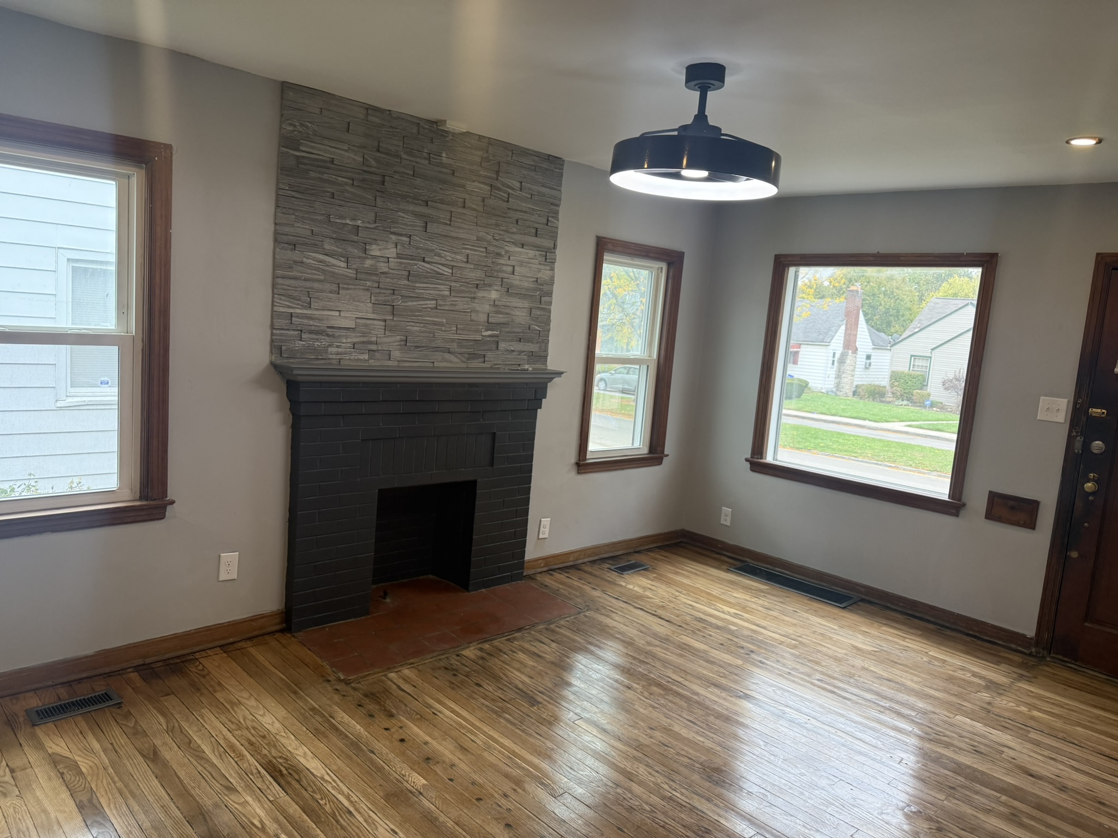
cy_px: 419
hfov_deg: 71.6
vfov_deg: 56.8
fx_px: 775
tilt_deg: -6.3
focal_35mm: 24
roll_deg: -5.5
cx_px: 559
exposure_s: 1/223
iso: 160
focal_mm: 6.76
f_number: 1.78
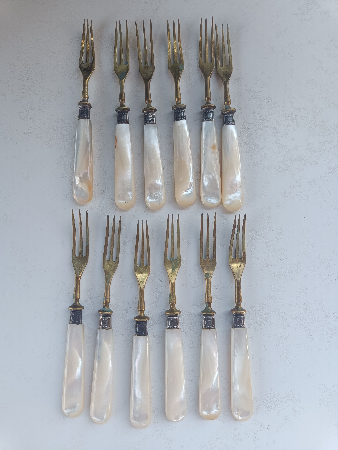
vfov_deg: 71.6
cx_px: 169
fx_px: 312
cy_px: 225
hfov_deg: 56.8
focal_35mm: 24
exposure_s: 1/101
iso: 103
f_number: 1.88
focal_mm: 5.59
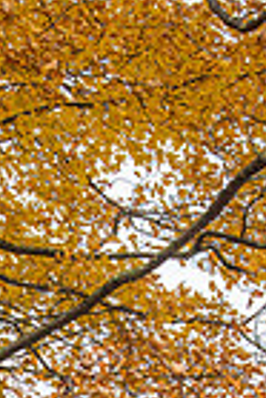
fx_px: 1791
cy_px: 518
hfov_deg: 8.4
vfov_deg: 12.3
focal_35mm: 162
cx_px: -11
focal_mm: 50
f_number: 11
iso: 100
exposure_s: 1/50
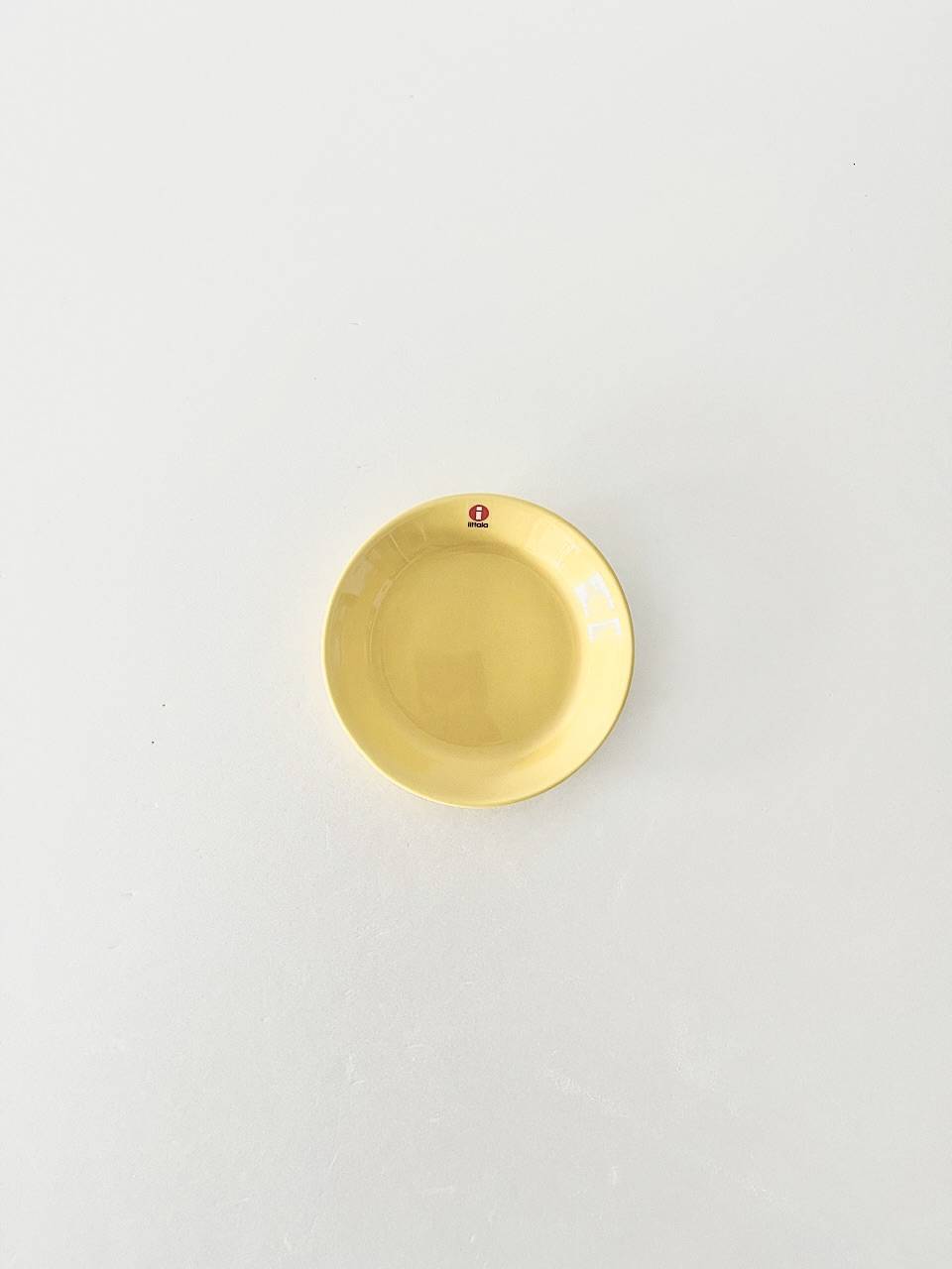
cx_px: 476
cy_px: 634
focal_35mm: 26
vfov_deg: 67.3
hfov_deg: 53.1
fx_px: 953
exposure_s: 1/98
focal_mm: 5.1
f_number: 1.6
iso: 125
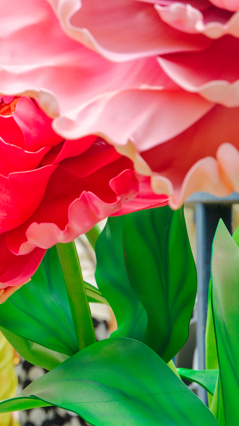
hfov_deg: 7.5
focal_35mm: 159
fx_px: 1790
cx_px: -107
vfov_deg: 13.5
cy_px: 222
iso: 200
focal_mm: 54.3
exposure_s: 1/200
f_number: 2.8
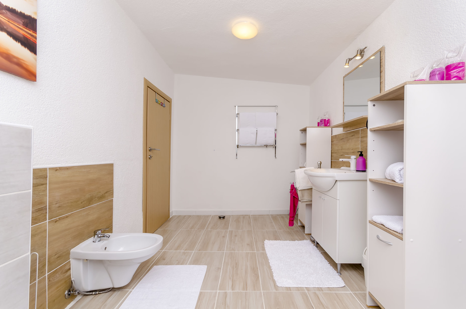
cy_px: 154
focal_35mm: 15
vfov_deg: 77.1
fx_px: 194
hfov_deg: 100.5
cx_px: 233
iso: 200
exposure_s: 1/80
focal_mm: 10
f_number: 8
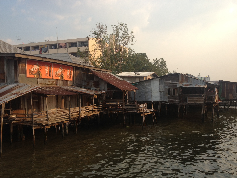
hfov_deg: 52.6
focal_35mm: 35
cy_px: 89
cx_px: 118
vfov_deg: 40.7
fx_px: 240
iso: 64
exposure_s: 1/699
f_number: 2.4
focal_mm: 4.28
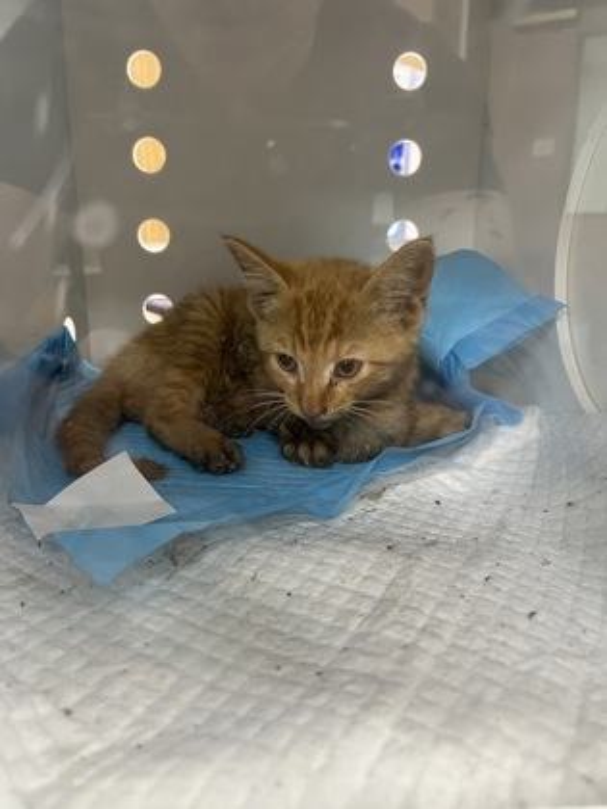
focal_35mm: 26
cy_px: 404
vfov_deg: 67.3
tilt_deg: -15.9
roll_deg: +0.9
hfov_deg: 53.1
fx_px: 608
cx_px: 304
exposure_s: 1/60
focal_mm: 5.1
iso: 200
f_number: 1.6
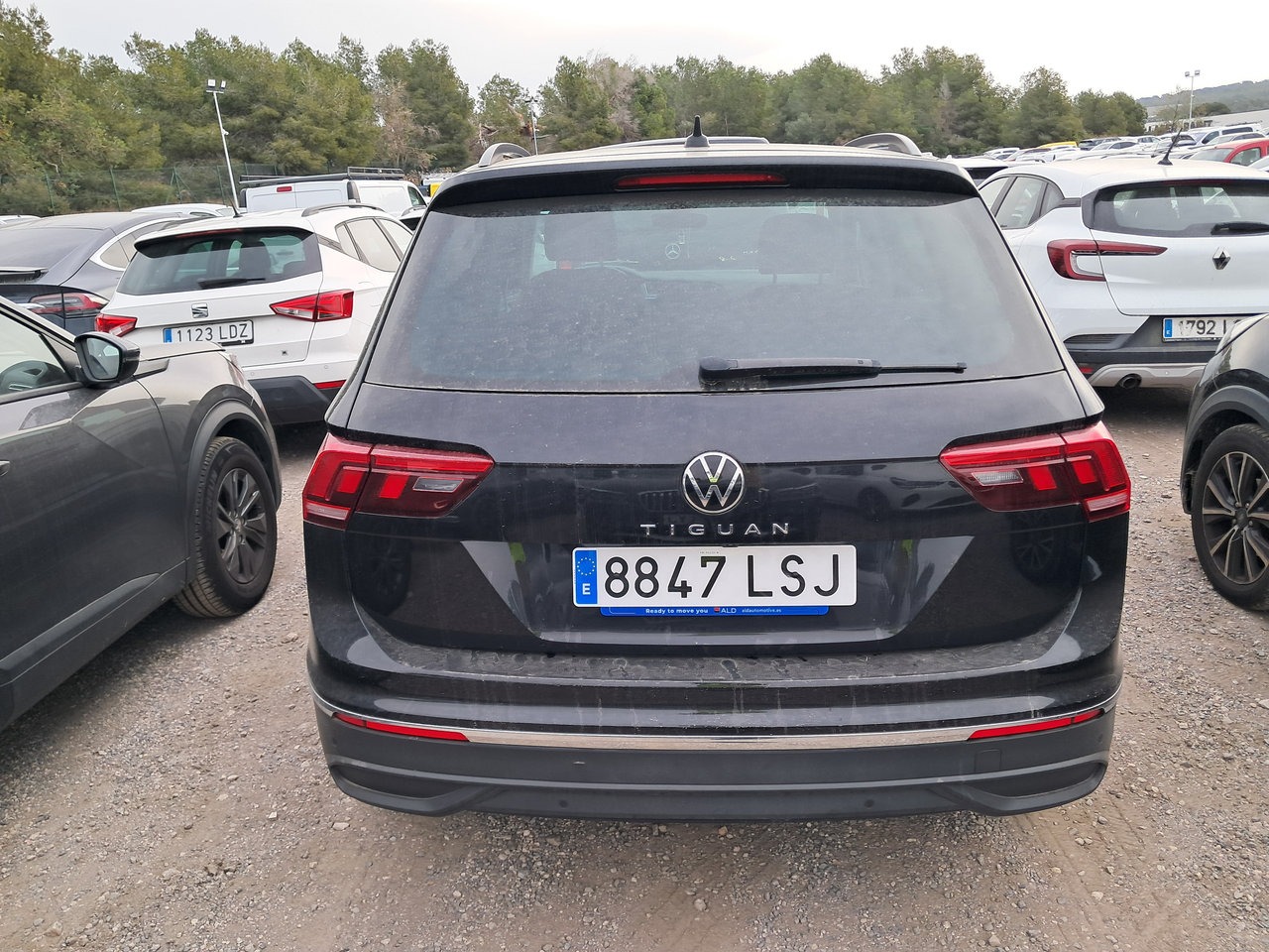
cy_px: 476
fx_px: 990
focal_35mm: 27
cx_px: 634
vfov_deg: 51.4
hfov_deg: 65.3
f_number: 1.8
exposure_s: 1/186
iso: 50
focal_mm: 4
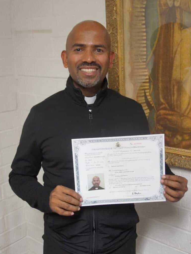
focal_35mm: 45
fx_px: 328
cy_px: 119
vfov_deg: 42.4
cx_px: 95
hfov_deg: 32.5
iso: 1600
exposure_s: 1/25
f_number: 4.5
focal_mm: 27
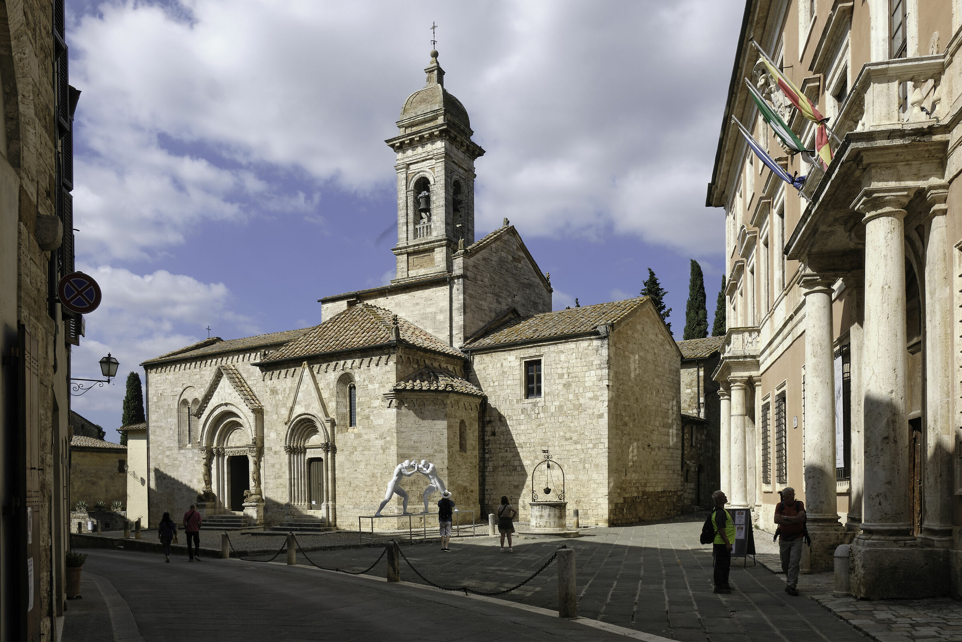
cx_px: 481
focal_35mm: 24
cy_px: 321
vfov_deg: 53.1
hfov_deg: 73.7
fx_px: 641
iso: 200
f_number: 11
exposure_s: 1/125
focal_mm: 16
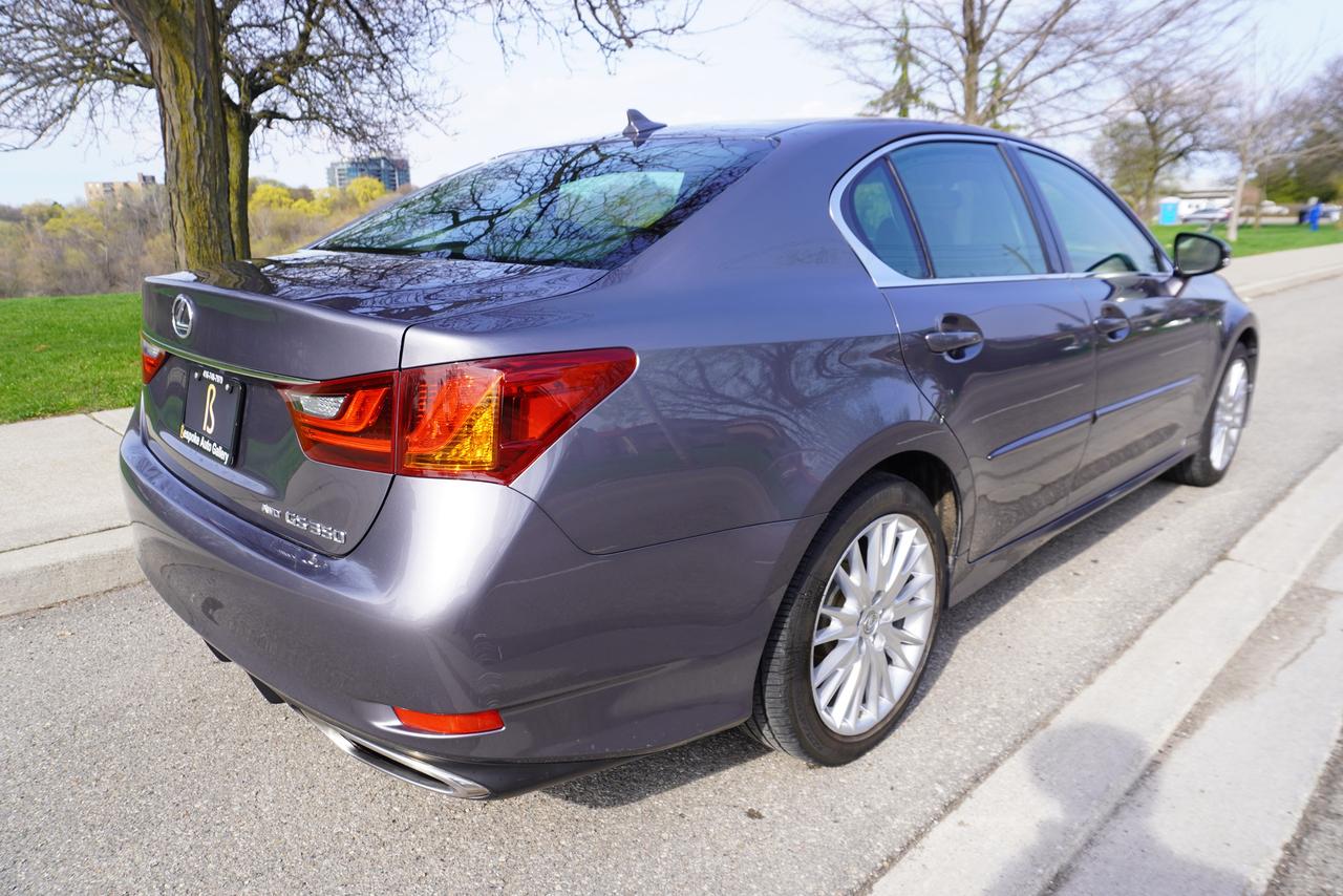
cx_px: 672
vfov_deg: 53.2
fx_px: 895
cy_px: 448
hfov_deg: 73.7
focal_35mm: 24
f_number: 7.1
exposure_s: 1/100
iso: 100
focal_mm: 16
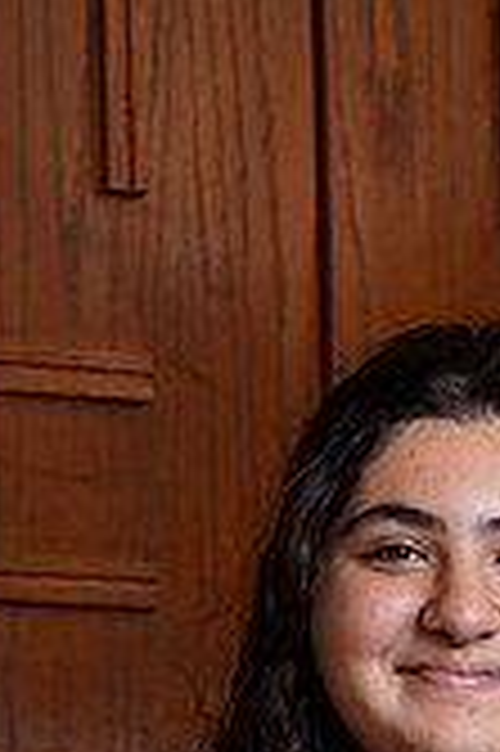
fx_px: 6179
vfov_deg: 6.8
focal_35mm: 296
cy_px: 1288
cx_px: 369
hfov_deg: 4.6
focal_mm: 85
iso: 200
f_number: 5.6
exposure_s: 1/250
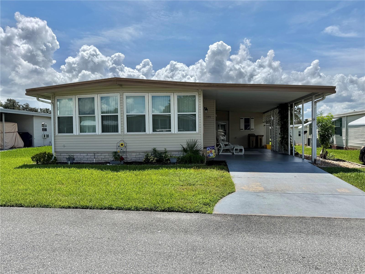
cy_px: 137
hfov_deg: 71.6
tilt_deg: -0.8
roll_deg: +0.5
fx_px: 253
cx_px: 182
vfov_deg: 56.8
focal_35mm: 24
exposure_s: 1/9091
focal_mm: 6.76
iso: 80
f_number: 1.78
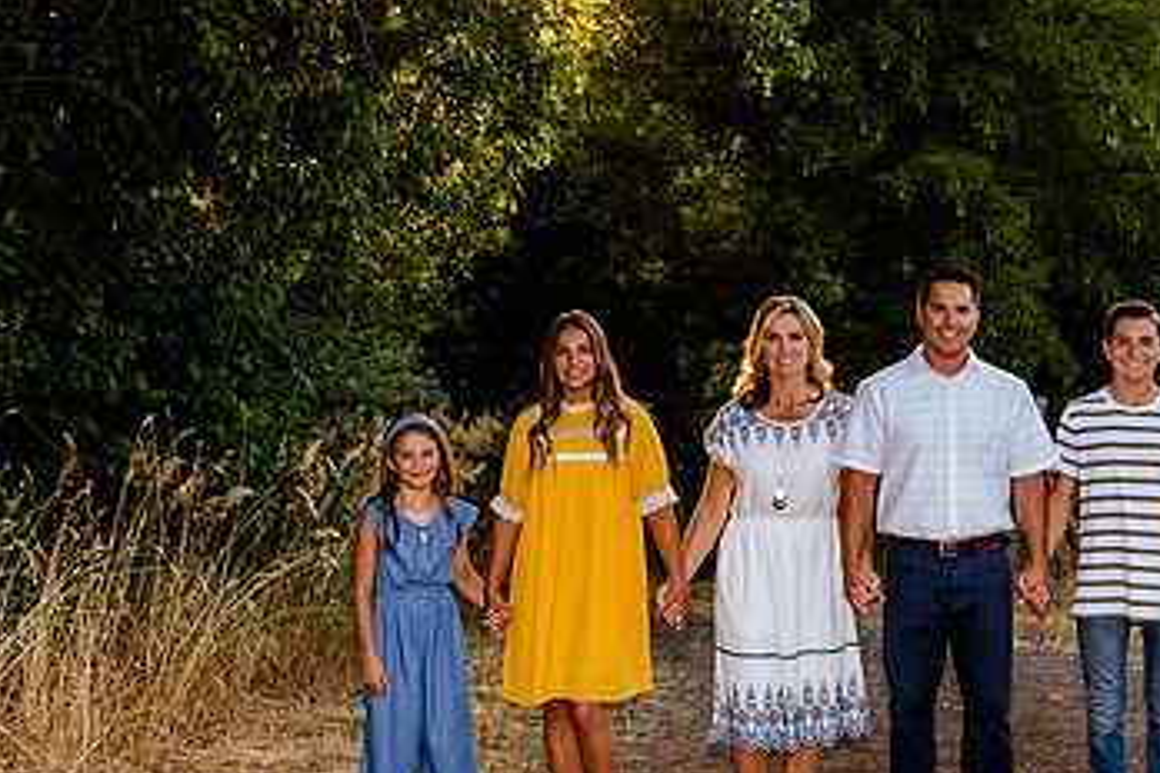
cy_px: 376
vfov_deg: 19.5
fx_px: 2255
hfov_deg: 28.5
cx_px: 823
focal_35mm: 70
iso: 1000
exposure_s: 1/160
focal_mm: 31
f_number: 6.3
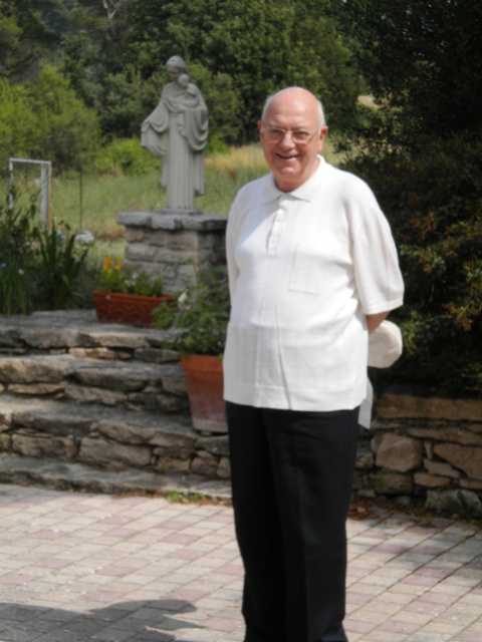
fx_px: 1782
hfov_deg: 15.4
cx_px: 241
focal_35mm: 96
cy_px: 321
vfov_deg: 20.4
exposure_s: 1/284
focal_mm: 17.3
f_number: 8
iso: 80
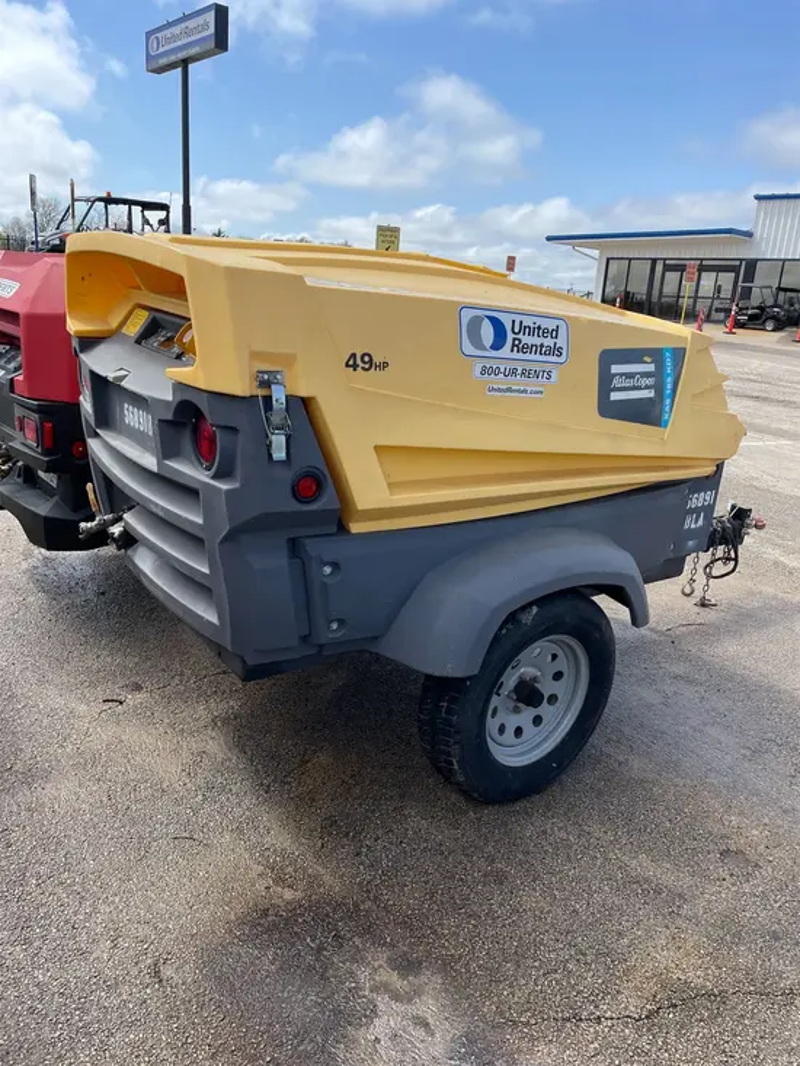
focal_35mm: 26
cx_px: 400
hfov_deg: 53.1
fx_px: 801
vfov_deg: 67.3
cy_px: 533
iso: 32
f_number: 1.6
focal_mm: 4.2
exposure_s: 1/2817
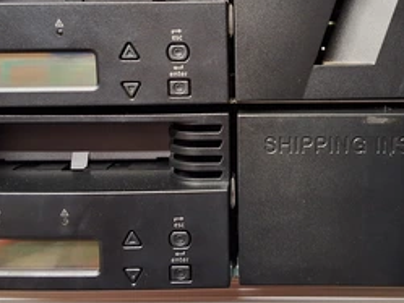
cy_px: 110
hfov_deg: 41.7
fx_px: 525
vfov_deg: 32.0
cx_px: 258
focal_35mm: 45
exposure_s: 1/20
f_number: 1.9
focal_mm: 2.91
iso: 400
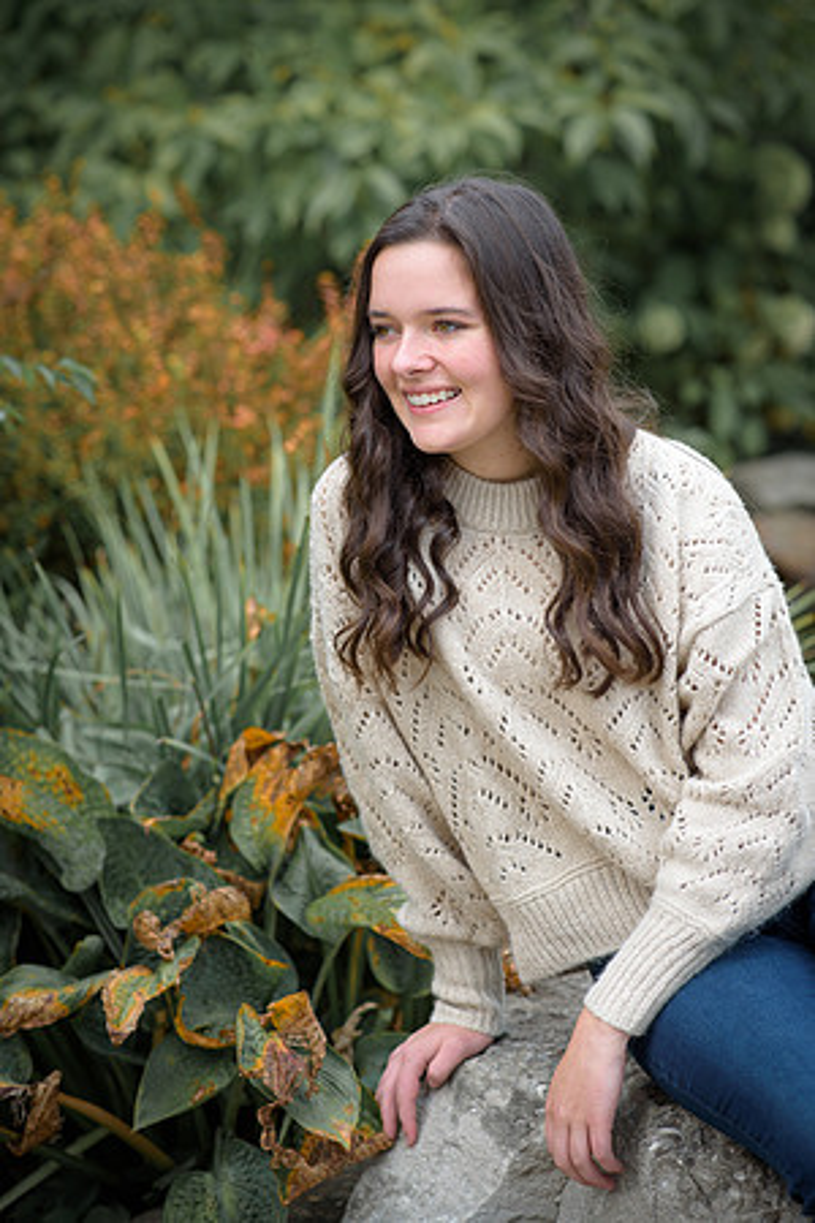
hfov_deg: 16.1
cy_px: 612
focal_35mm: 85
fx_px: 2886
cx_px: 408
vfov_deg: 23.9
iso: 160
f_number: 2.8
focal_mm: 85
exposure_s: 1/1000
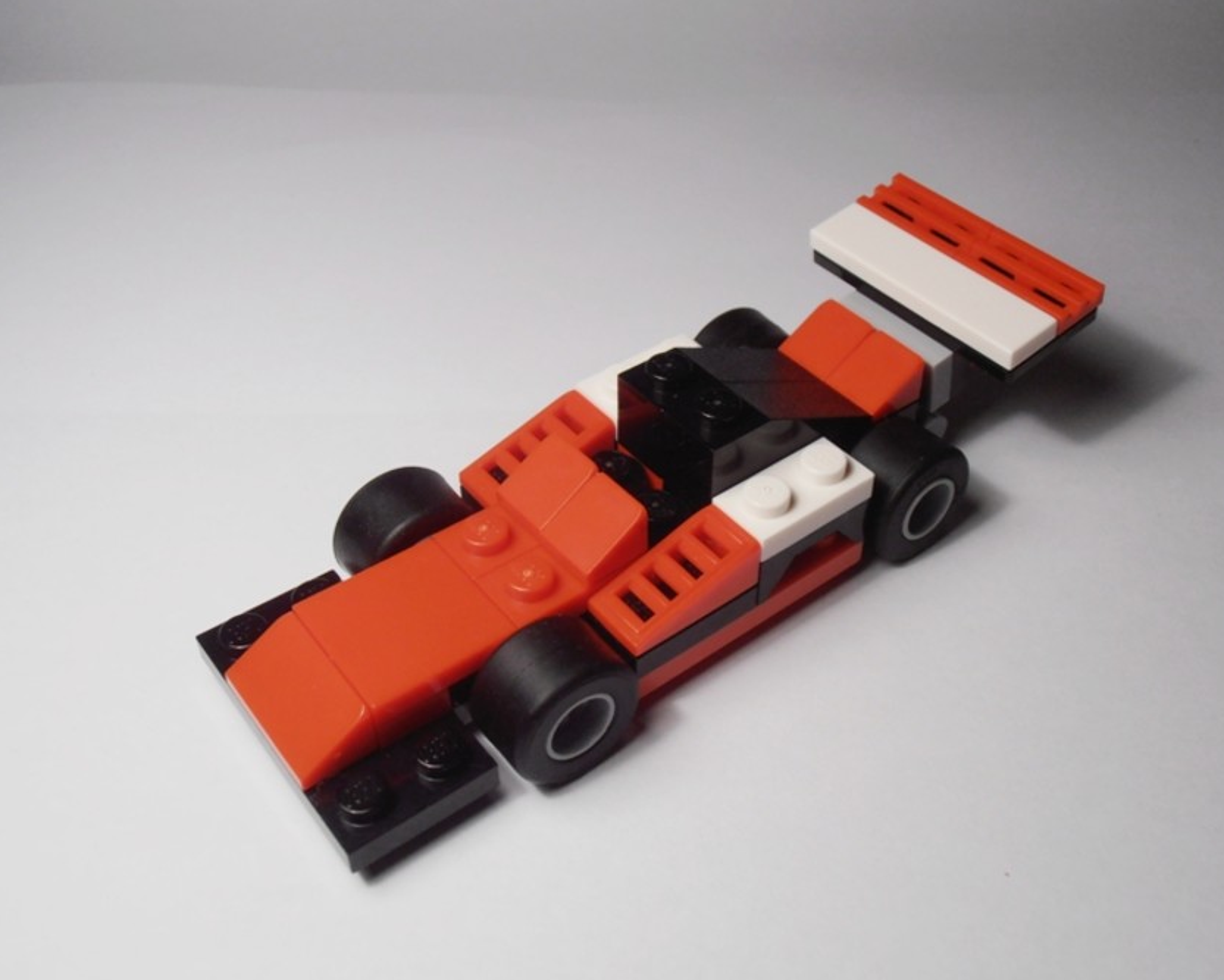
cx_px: 655
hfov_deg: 46.8
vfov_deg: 38.2
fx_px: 1413
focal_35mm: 39
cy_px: 490
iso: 80
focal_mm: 6.61
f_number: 3.9
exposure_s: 1/100
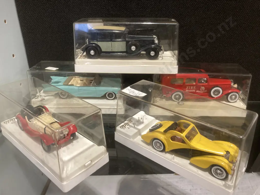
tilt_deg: -26.5
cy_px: 98
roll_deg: +1.0
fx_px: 210
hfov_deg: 63.4
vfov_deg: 49.7
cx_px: 130
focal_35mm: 28
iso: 100
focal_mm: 3.99
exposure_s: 1/50
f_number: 1.8
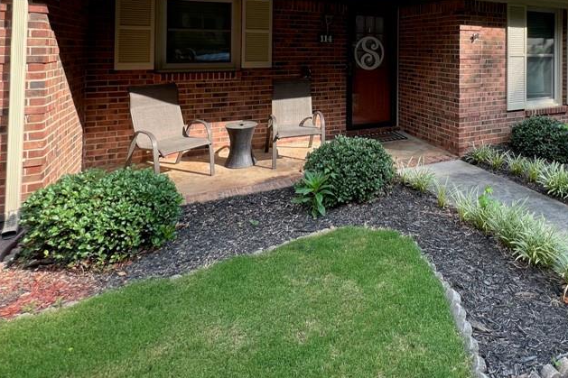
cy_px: 47
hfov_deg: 75.4
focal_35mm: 22
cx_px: 392
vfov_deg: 51.4
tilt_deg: +0.1
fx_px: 347
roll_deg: -0.9
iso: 32
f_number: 1.8
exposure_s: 1/346
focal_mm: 1.57
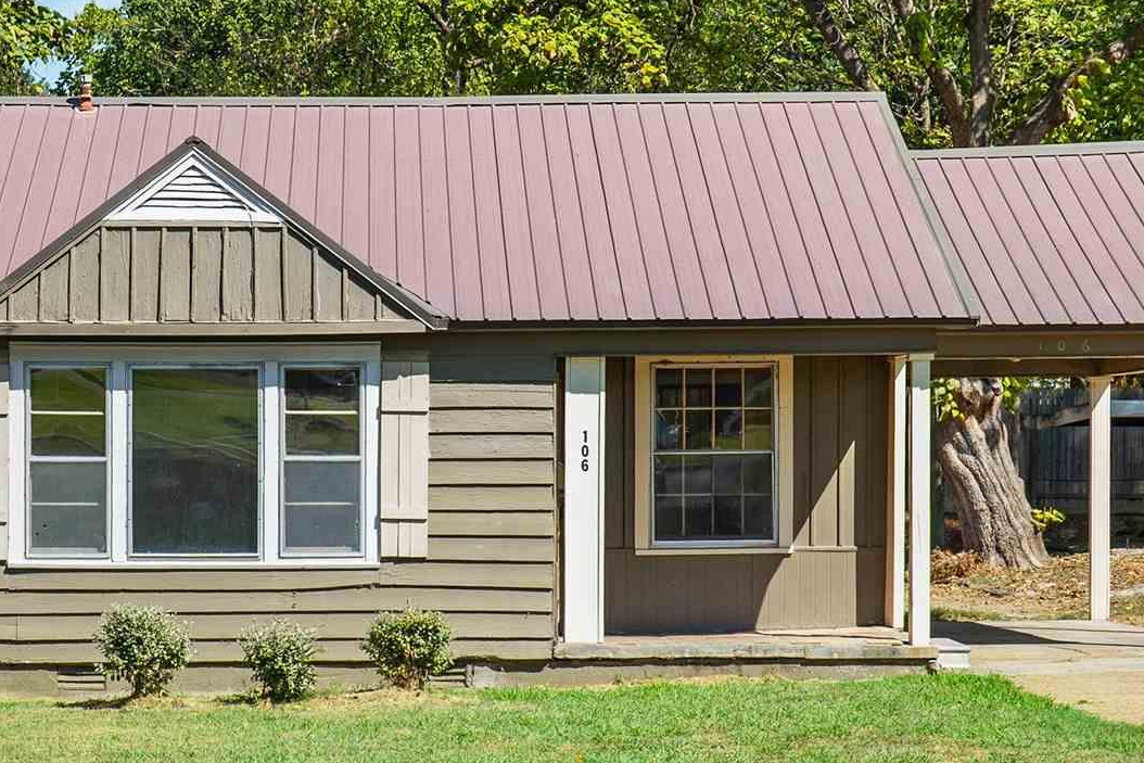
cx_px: 397
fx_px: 3242
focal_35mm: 102
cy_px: 449
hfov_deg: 20.0
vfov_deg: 13.4
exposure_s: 1/500
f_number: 5.6
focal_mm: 35
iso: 100
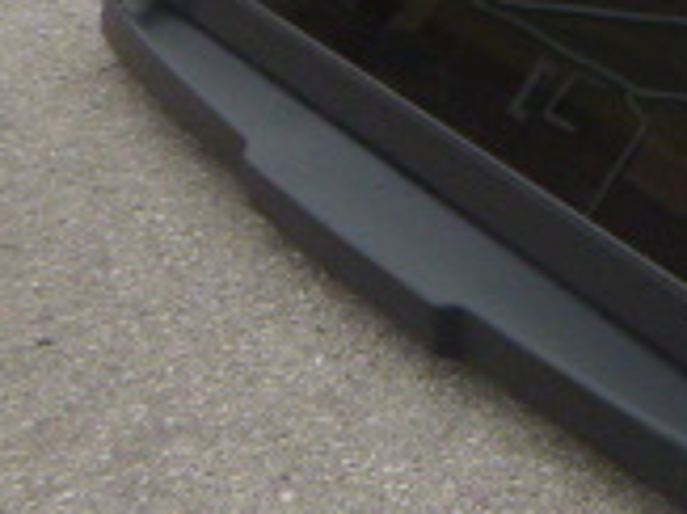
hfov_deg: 14.2
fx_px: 2419
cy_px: 25
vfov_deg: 12.0
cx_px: 1248
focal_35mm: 122
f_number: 4.2
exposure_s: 1/500
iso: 200
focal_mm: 5.5
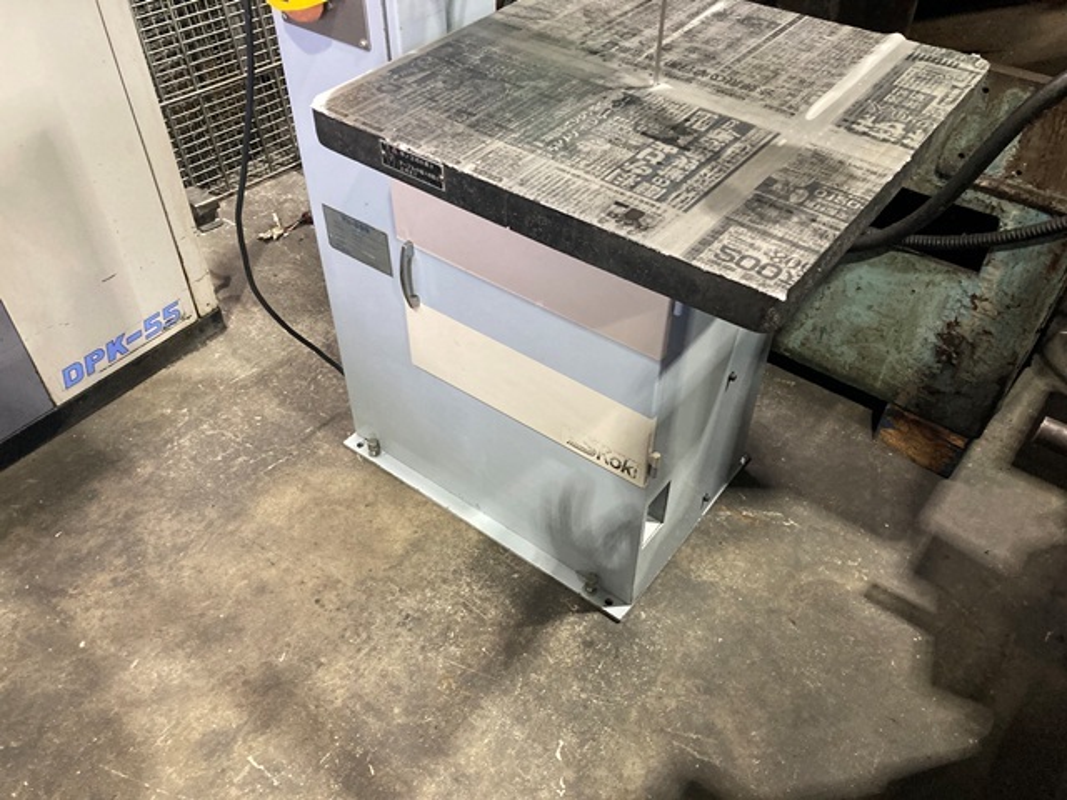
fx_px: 863
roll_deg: +0.4
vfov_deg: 49.7
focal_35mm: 28
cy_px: 400
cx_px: 534
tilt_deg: -42.8
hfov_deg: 63.4
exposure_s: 1/40
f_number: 1.8
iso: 250
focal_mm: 3.99
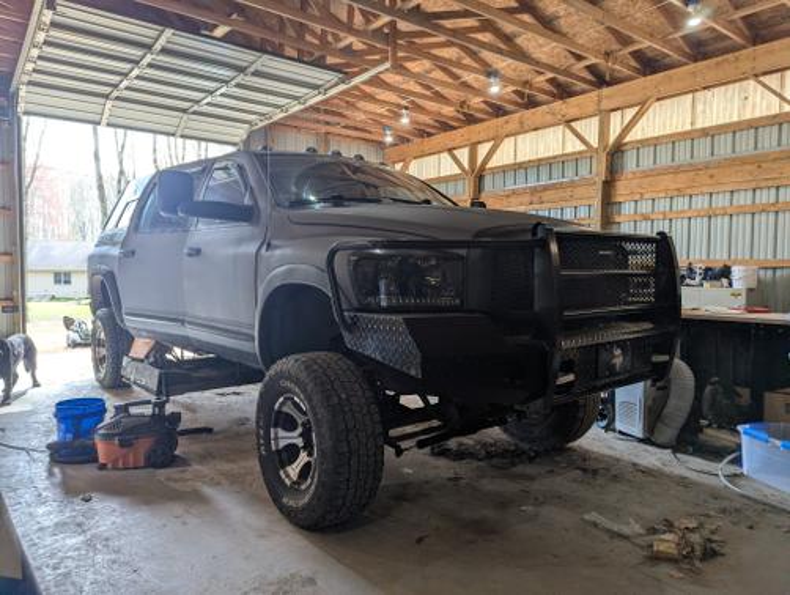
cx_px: 395
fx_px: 549
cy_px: 298
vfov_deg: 56.9
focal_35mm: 24
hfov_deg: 71.5
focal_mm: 6.81
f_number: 1.85
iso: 62
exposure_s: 1/120
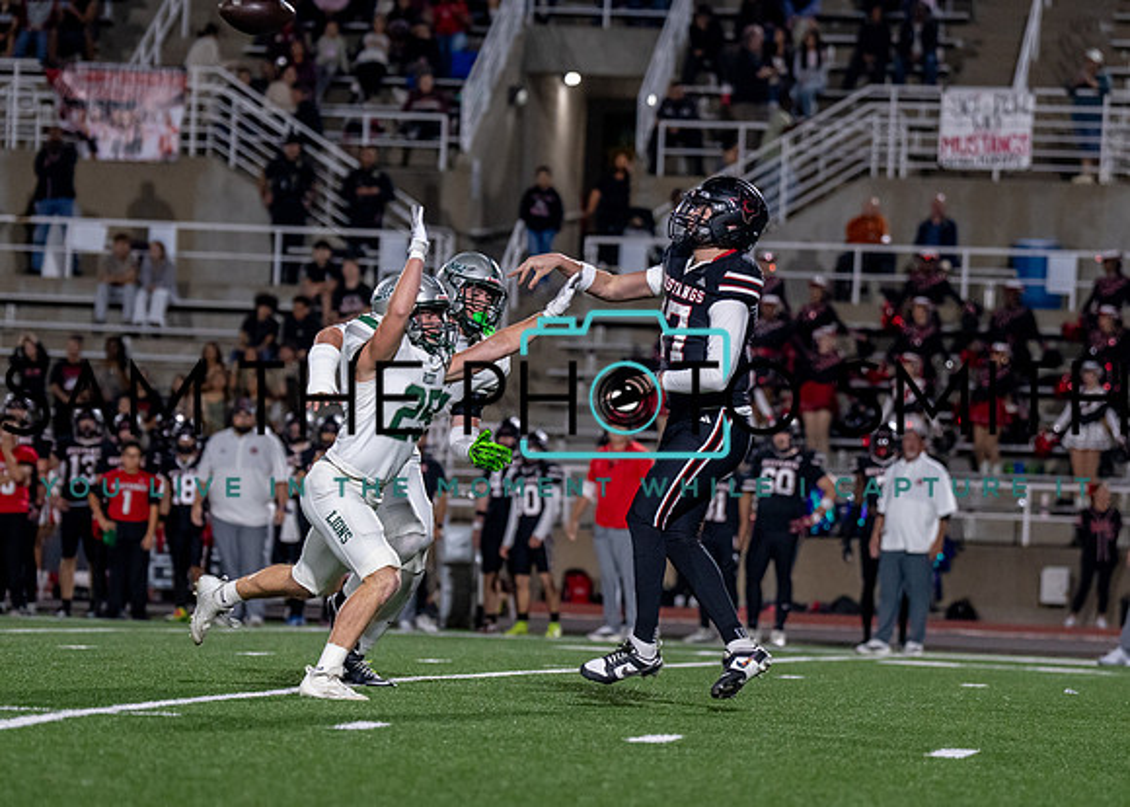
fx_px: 6423
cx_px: 511
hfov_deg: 10.1
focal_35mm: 200
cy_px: 464
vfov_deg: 7.2
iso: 2500
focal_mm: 133
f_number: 2.8
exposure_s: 1/1250
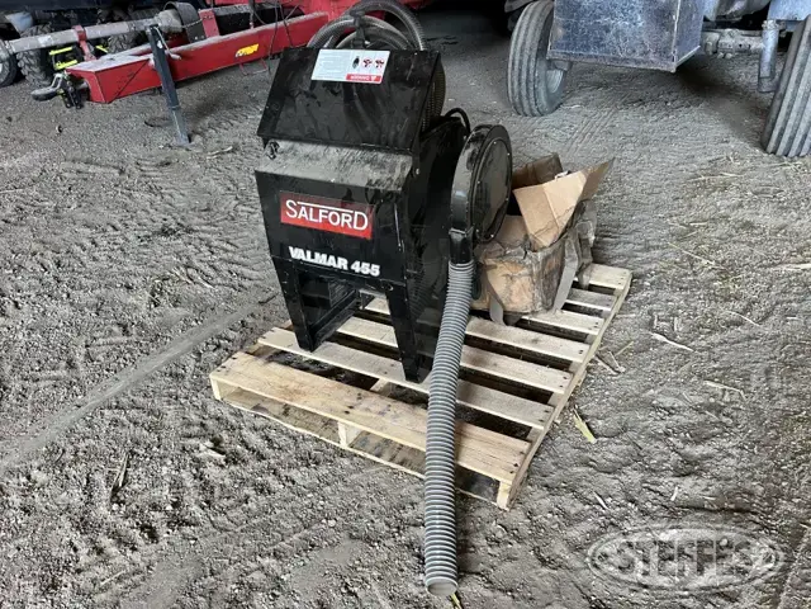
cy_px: 304
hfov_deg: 67.3
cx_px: 406
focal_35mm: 26
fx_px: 609
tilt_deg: -32.7
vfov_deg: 53.1
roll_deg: +2.7
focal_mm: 5.7
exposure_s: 1/73
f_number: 1.5
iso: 125
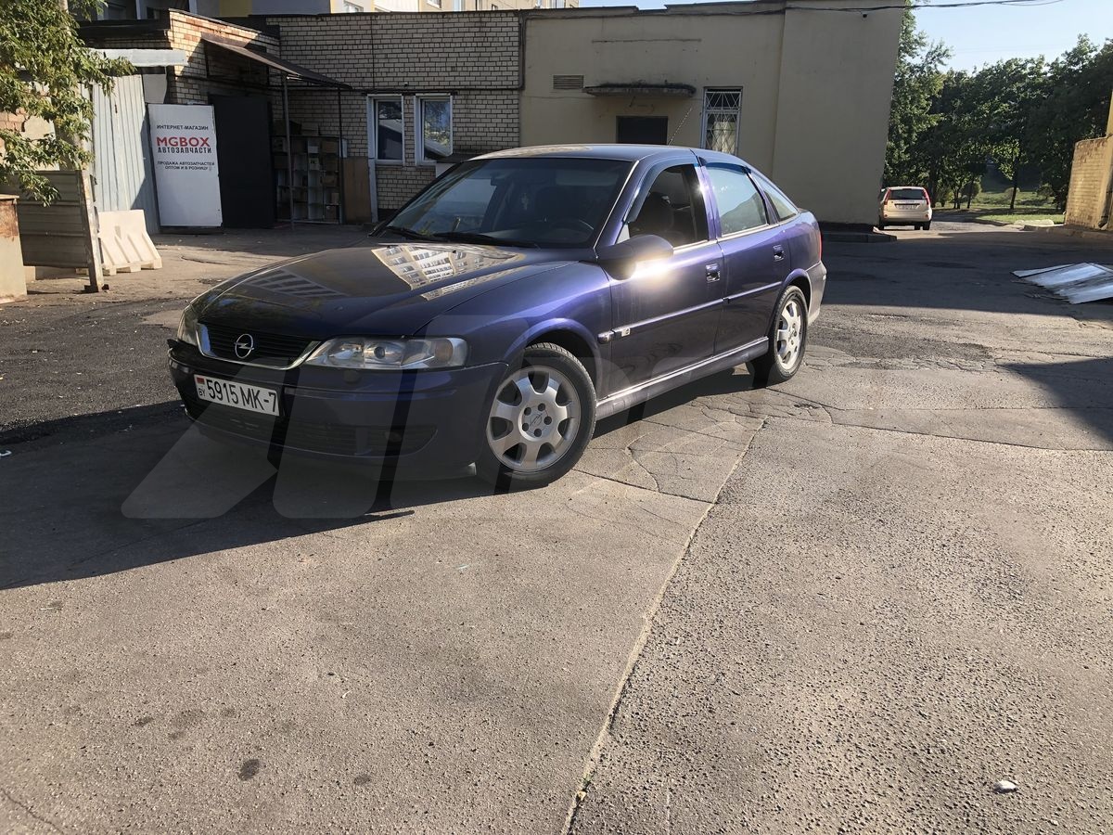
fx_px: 900
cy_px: 418
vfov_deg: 49.7
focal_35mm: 28
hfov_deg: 63.4
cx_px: 556
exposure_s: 1/889
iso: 20
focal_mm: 4
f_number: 1.8
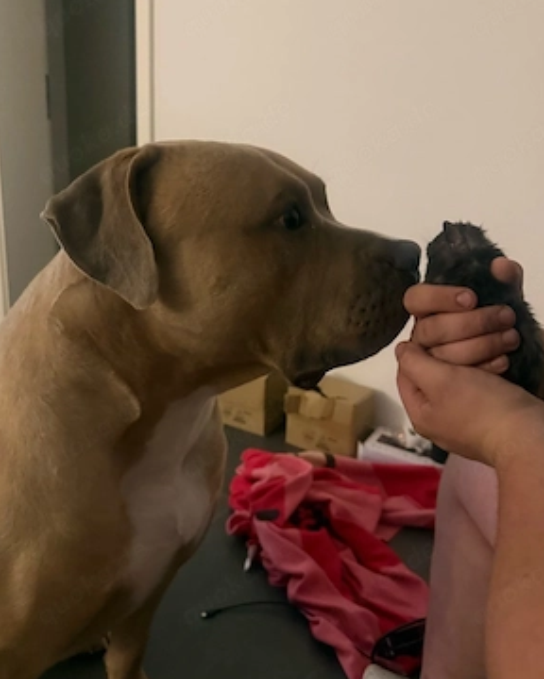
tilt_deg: -13.1
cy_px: 309
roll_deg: -2.4
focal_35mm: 26
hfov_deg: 54.9
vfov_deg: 65.9
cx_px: 278
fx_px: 523
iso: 1000
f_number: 1.78
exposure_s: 1/30
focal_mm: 6.76
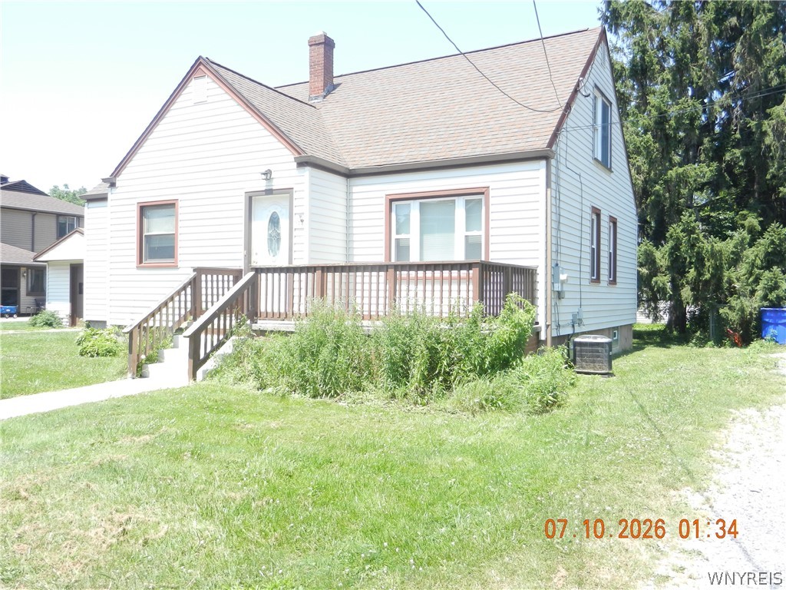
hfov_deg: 61.7
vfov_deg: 48.2
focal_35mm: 29
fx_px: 658
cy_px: 295
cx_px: 393
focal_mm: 5.1
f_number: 3.6
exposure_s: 1/400
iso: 160
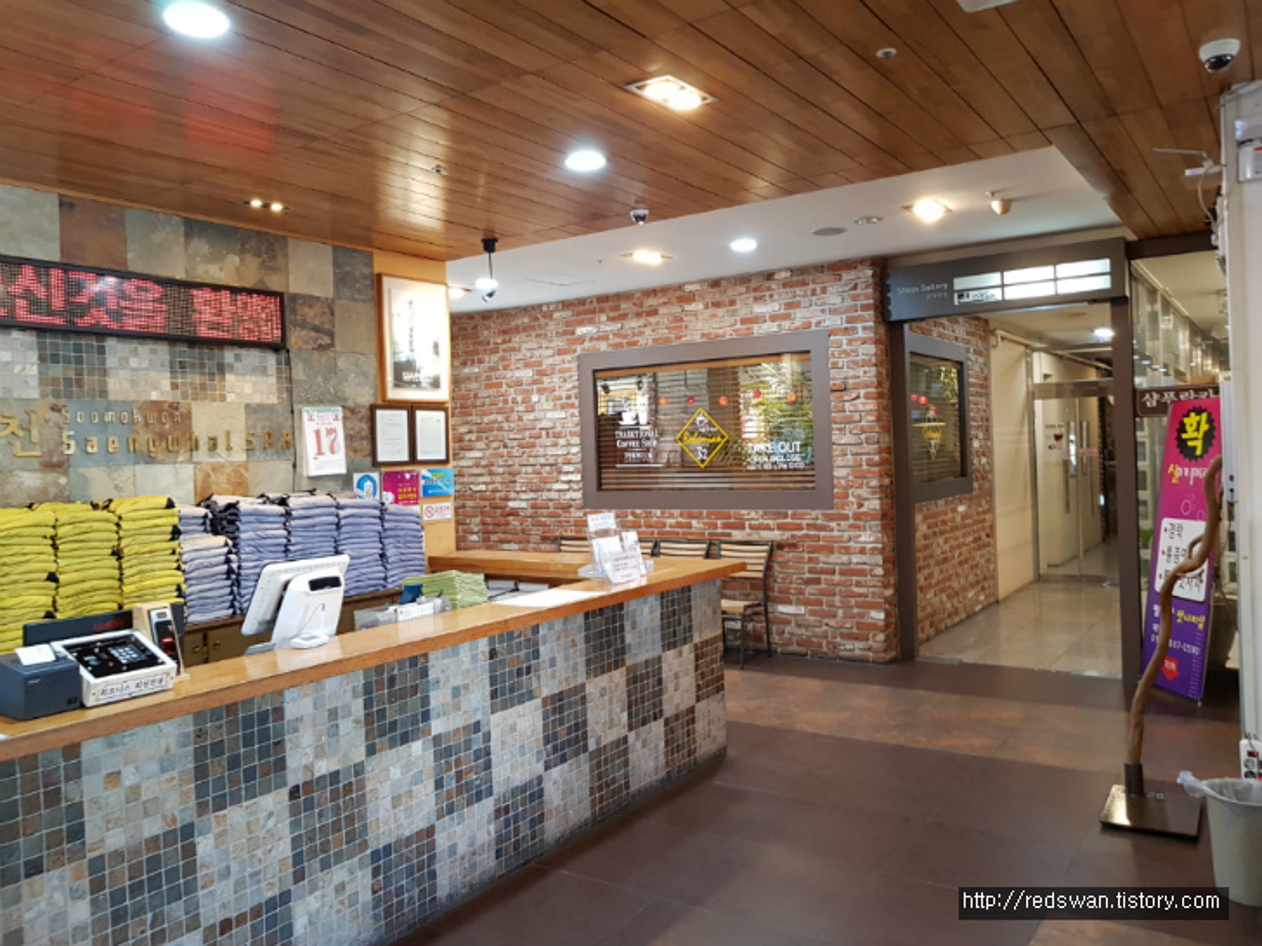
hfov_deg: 67.3
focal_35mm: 26
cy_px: 473
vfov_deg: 53.1
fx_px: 948
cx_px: 631
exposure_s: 1/30
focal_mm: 4.2
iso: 160
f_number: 1.7
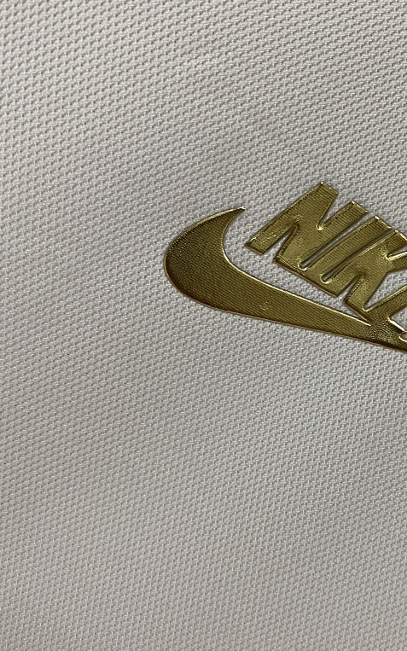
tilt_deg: -1.7
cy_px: 325
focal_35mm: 39
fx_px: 692
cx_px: 342
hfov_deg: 31.7
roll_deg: -37.5
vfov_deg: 50.4
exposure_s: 1/50
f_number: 1.8
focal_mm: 4.25
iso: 80
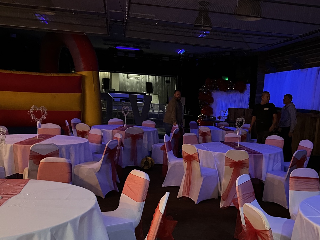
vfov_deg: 36.6
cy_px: 153
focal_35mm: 39
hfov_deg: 47.3
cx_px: 206
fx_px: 361
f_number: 1.5
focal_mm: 5.7
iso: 1000
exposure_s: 1/25
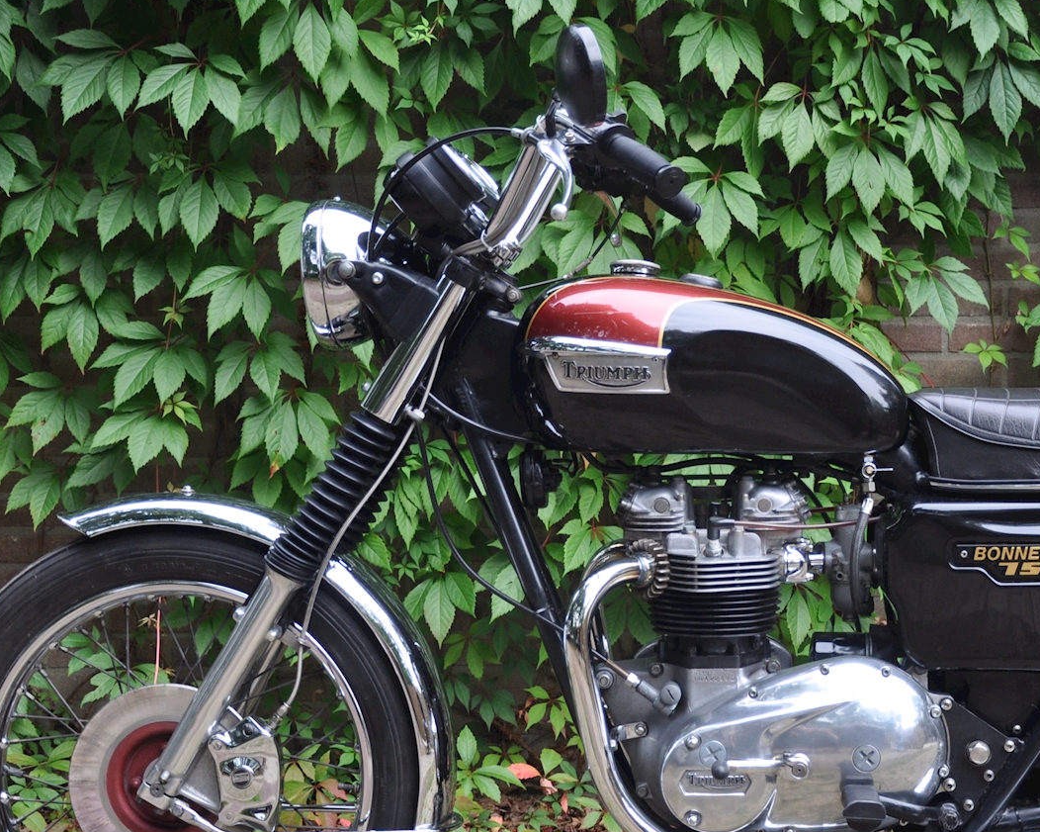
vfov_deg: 19.9
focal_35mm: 77
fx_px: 2369
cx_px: 734
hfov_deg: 24.6
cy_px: 506
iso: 400
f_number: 5
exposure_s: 1/100
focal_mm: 30
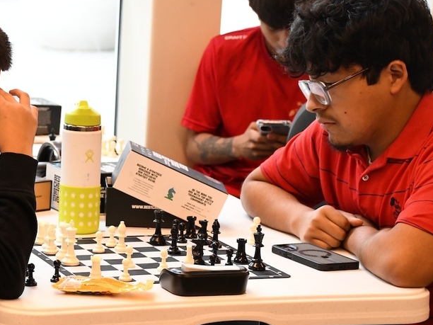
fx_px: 1751
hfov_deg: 14.1
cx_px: 135
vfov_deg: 10.6
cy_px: 203
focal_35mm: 140
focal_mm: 58
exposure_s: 1/200
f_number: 5.6
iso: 3200
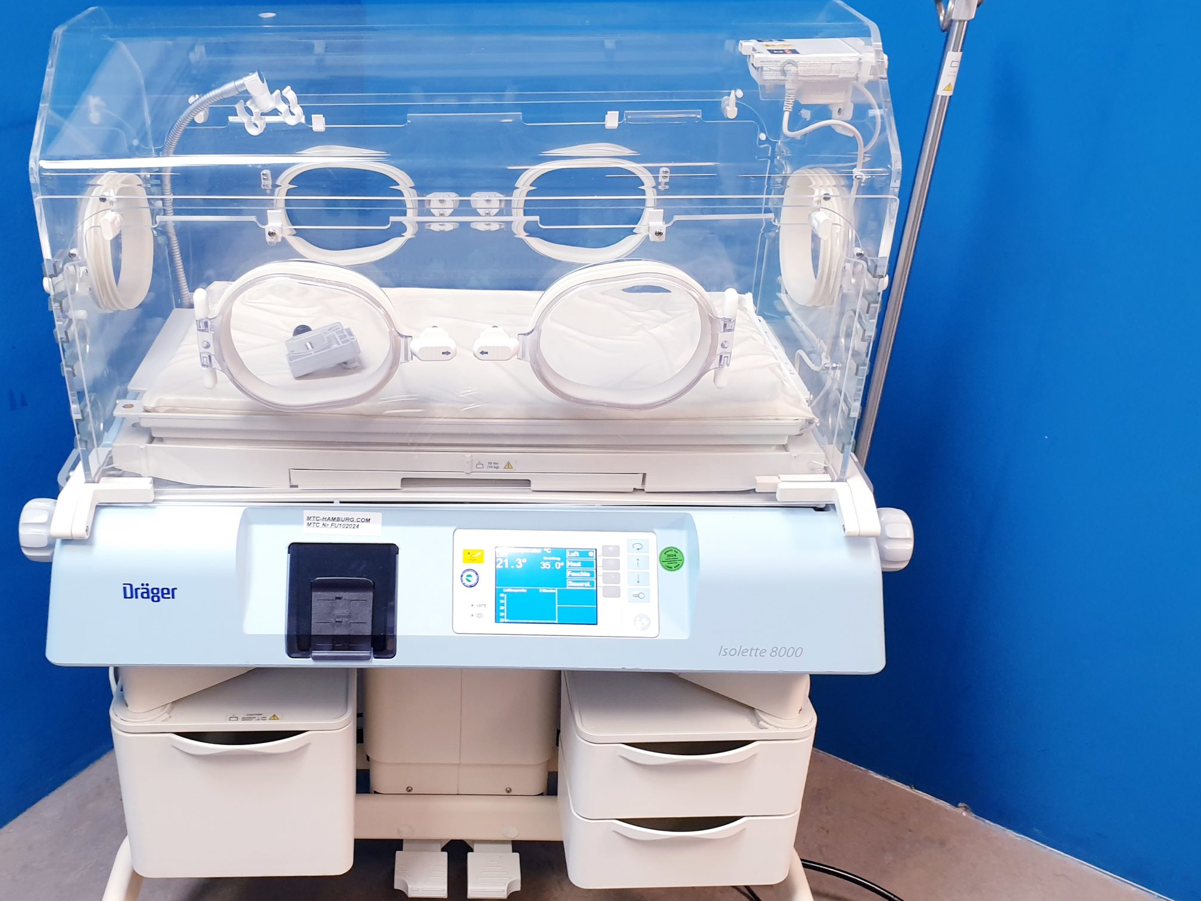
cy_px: 491
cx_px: 472
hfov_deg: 54.9
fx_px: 1145
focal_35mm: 33
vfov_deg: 42.9
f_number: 2.4
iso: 160
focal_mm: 4.3
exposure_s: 1/50
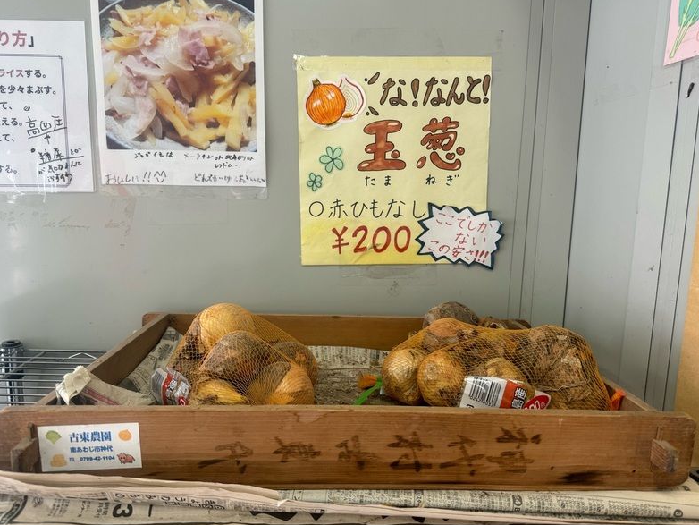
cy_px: 265
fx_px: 505
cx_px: 348
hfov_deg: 69.4
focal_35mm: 25
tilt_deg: -6.7
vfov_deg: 54.9
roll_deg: -1.5
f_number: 1.78
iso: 100
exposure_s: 1/120
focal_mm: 6.76
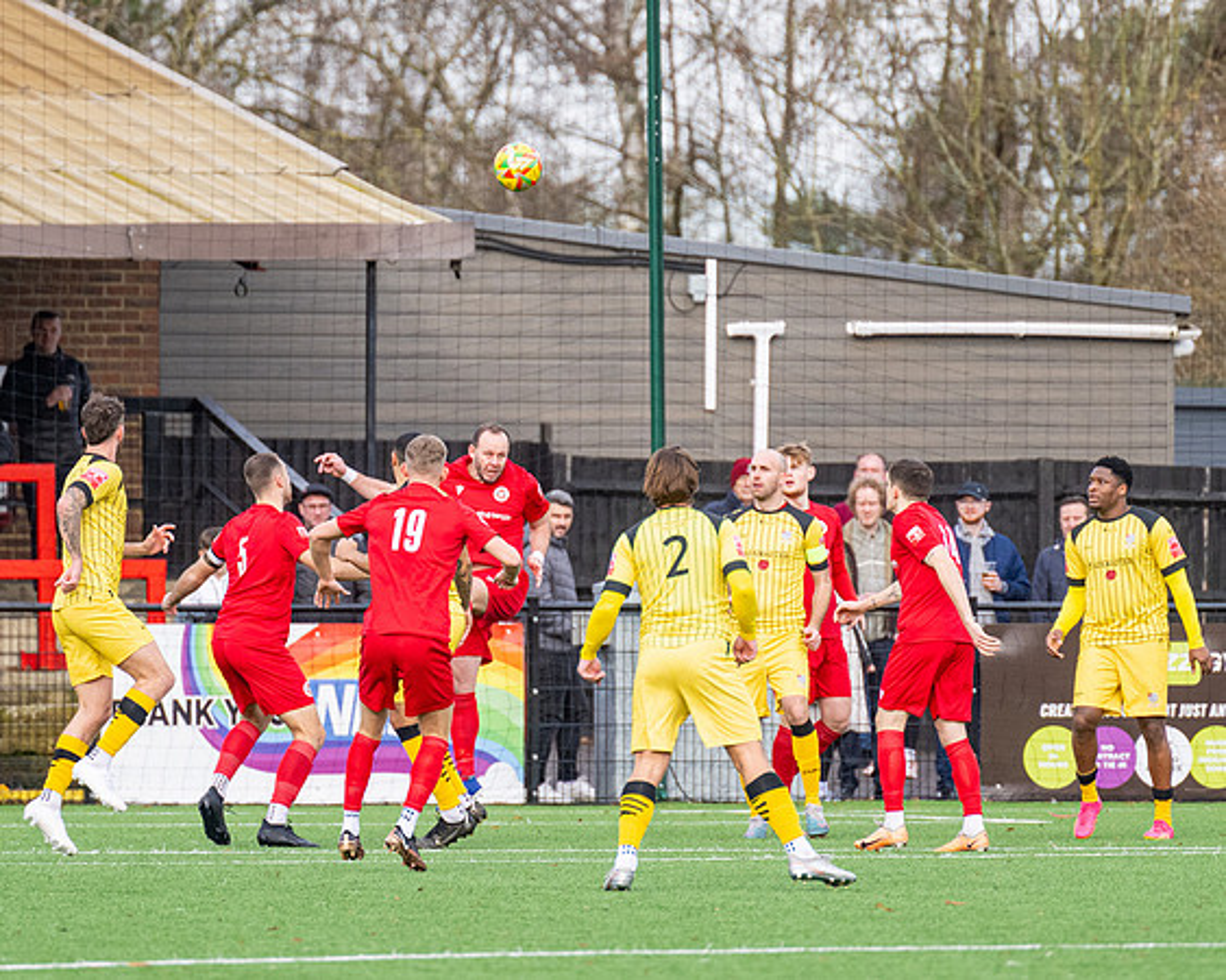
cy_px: 440
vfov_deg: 2.8
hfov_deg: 3.6
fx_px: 19779
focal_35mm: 545
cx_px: 452
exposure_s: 1/1600
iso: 800
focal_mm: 280
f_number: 4
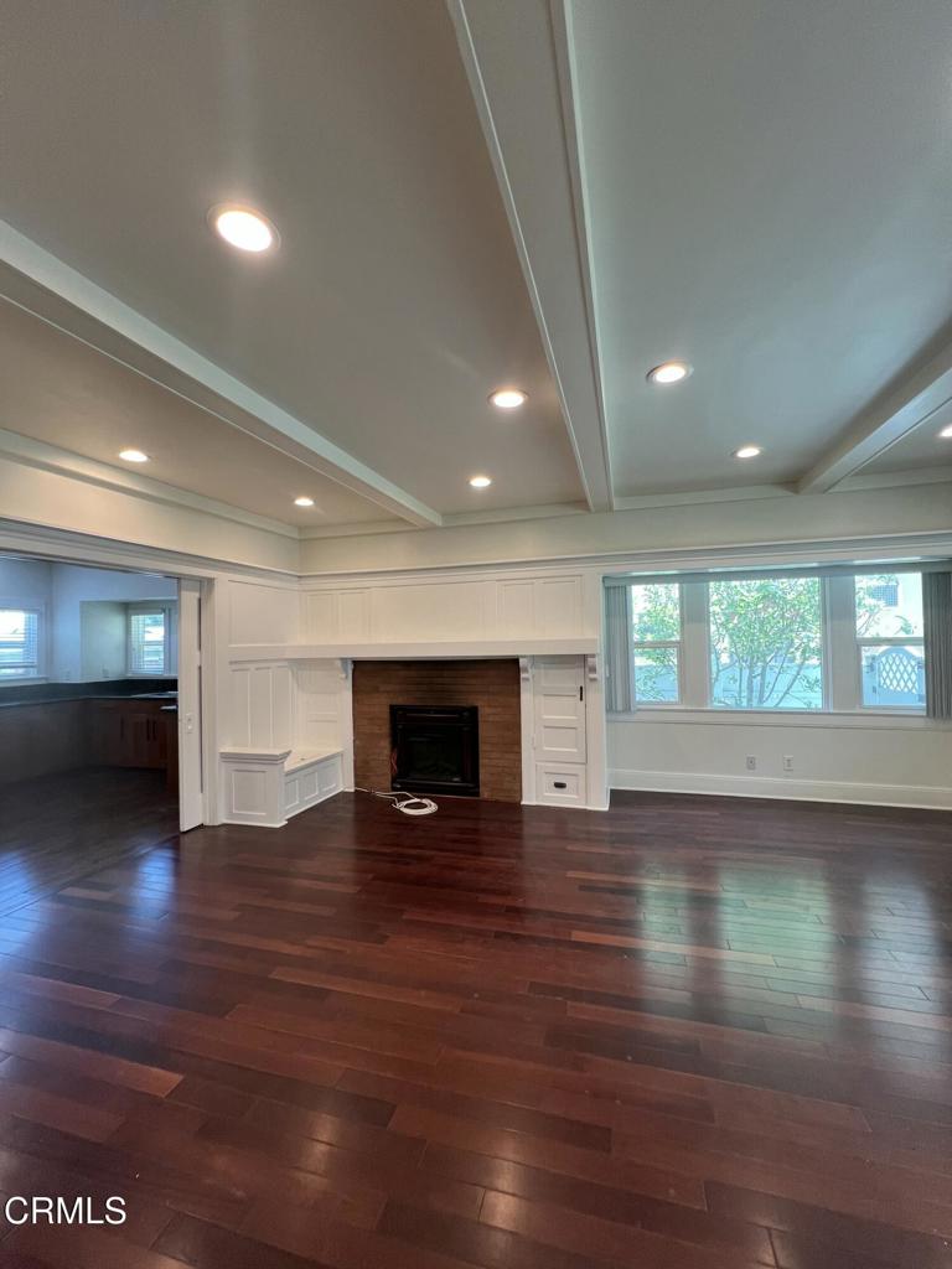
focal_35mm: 13
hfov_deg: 89.9
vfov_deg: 106.2
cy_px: 634
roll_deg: +1.2
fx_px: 477
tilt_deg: +1.1
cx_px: 476
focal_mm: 1.57
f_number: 1.8
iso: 160
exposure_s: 1/120
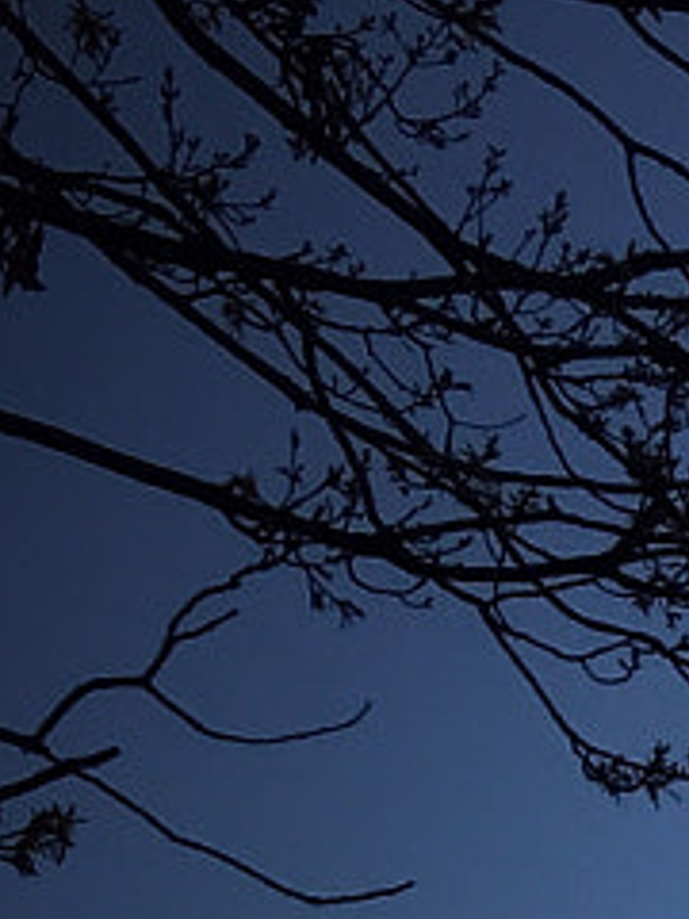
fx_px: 5122
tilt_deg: +4.9
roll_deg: -1.4
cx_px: 2224
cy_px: 2497
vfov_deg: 8.9
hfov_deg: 6.8
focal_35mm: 193
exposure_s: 1/1304
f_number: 2.2
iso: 25
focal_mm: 4.15
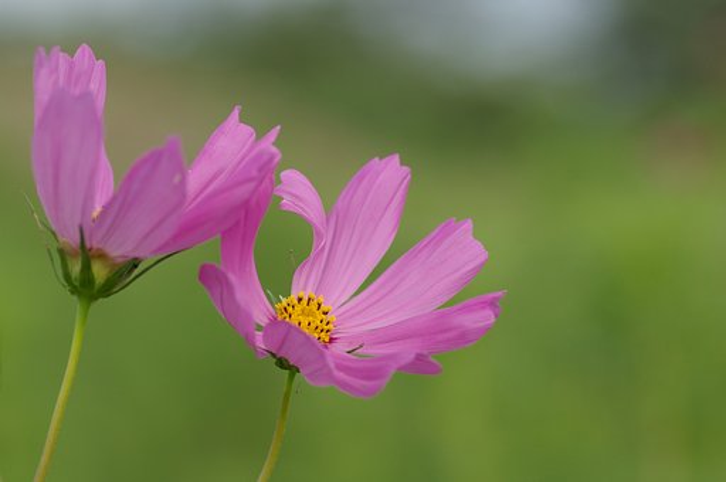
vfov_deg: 10.1
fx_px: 2719
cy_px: 241
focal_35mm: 135
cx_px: 363
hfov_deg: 15.2
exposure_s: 1/800
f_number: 4
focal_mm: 90
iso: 200
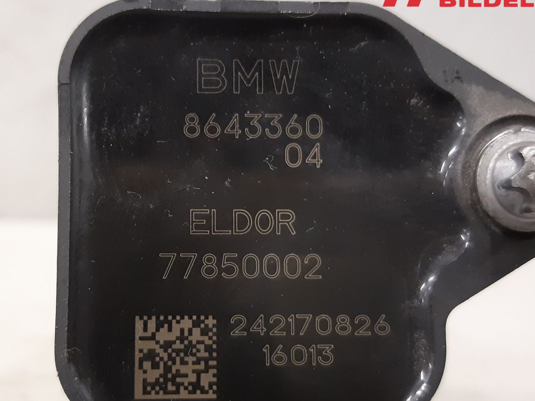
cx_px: 210
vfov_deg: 34.1
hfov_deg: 44.5
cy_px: 259
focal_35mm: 42
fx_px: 649
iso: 250
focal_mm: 3.93
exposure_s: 1/33
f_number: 1.7
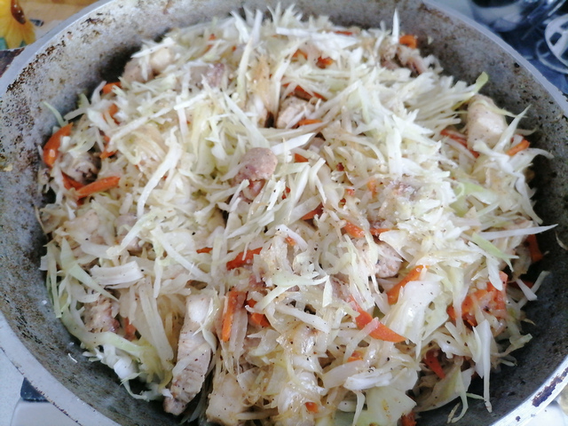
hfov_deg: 67.3
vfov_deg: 53.1
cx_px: 284
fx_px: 427
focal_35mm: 26
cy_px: 213
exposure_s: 1/60
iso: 320
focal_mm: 5.4
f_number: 1.8
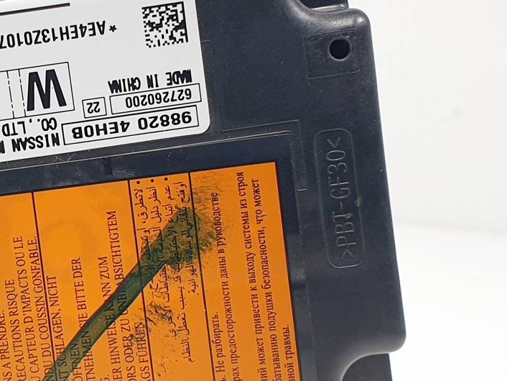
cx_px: 49
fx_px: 777
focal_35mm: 53
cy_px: 182
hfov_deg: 34.1
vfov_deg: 27.5
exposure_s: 1/174
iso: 50
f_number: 2.4
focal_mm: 4.3
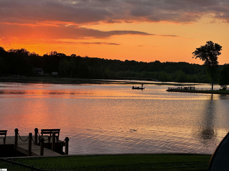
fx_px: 509
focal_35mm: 77
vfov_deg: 19.1
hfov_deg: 25.3
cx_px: 114
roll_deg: -2.7
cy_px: 86
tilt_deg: -1.1
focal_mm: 9
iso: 25
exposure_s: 1/122
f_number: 2.8
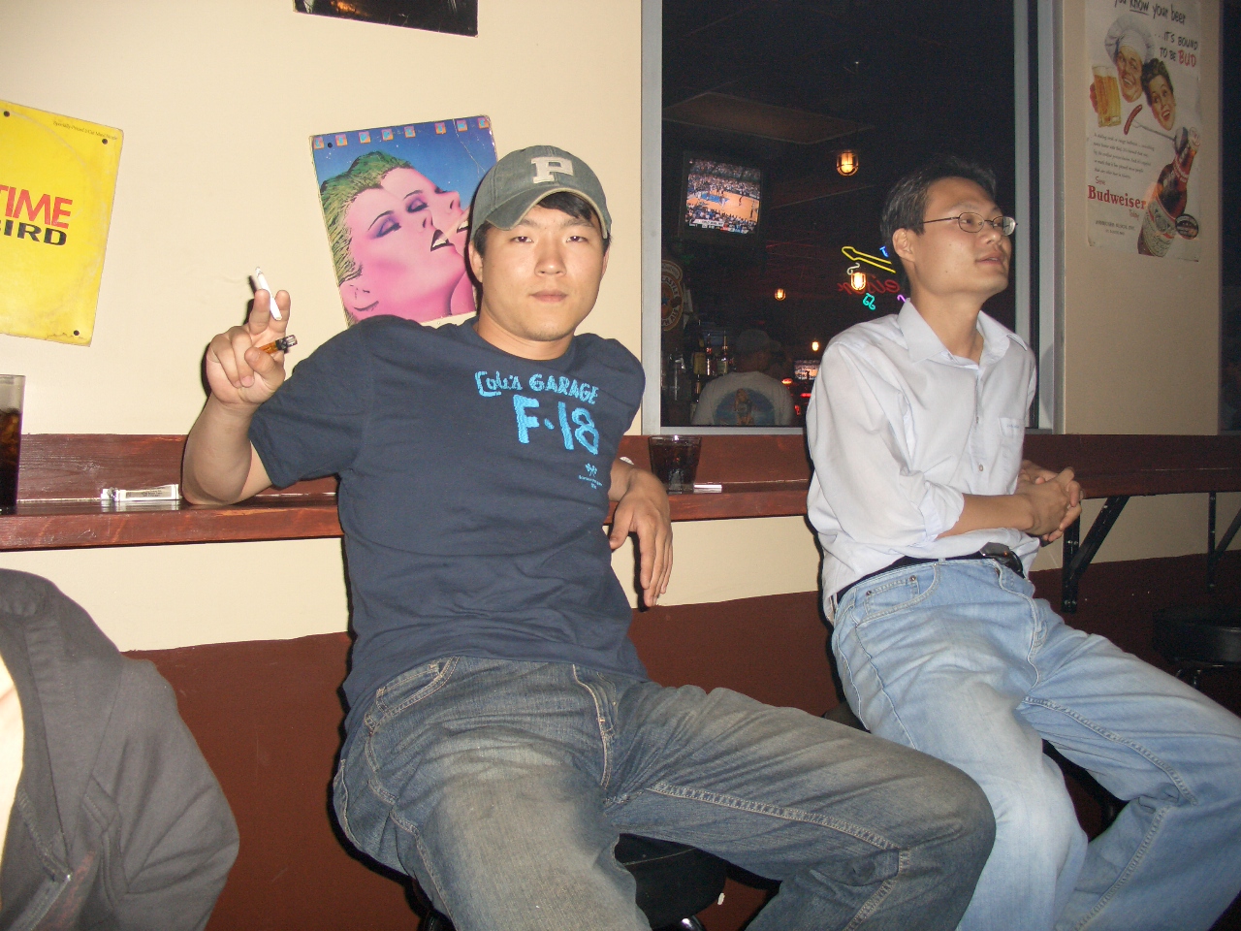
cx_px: 620
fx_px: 1183
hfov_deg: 55.4
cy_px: 466
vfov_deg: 42.9
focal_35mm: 33
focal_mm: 7.1
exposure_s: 1/60
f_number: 2.8
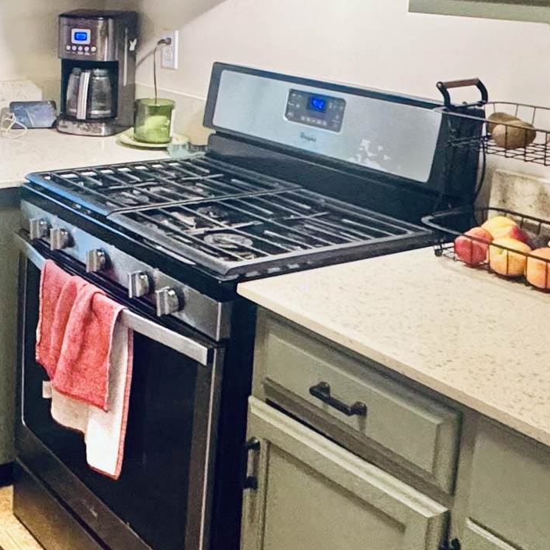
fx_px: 971
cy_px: 149
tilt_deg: -12.8
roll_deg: +0.2
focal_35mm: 54
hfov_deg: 29.1
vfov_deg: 31.2
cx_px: -27
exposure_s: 1/60
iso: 500
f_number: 2.2
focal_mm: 2.22
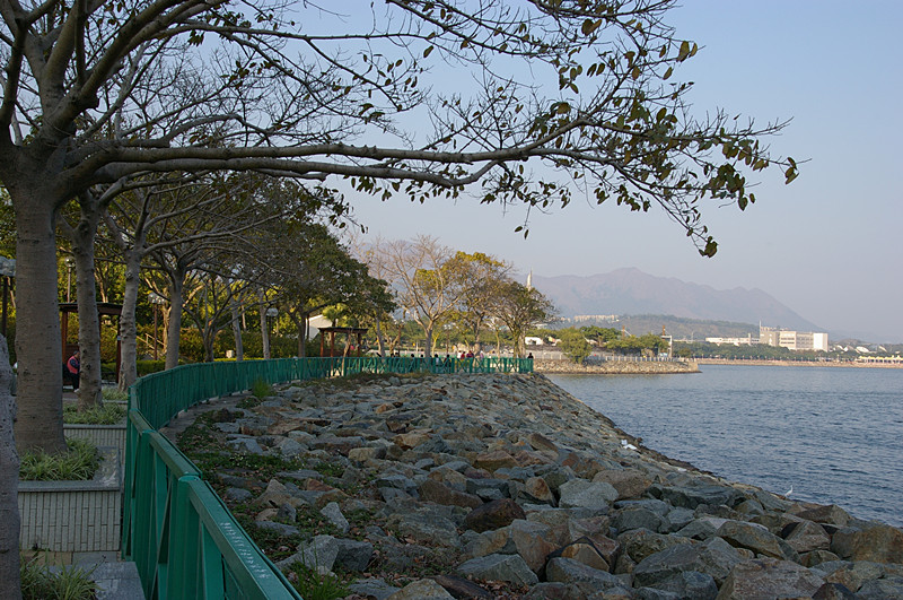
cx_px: 452
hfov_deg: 49.6
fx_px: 977
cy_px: 300
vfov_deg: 34.1
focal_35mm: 39
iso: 200
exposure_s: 1/100
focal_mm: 26
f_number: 11
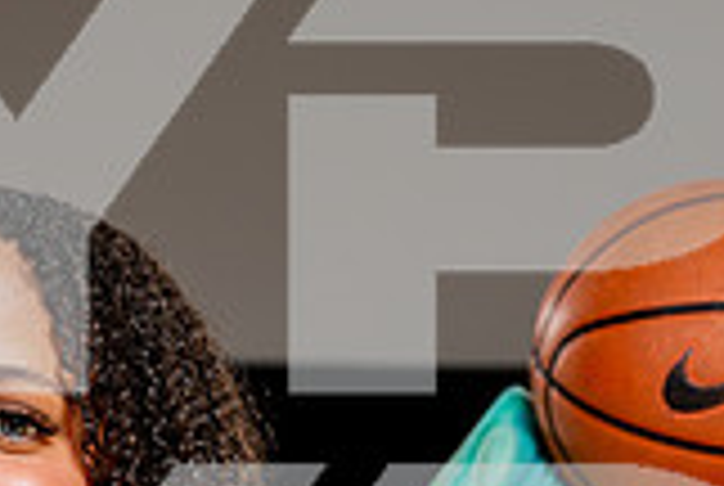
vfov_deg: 5.9
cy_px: 704
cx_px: 216
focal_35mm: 230
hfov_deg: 8.9
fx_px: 4634
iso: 200
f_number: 5.6
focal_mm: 64
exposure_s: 1/250
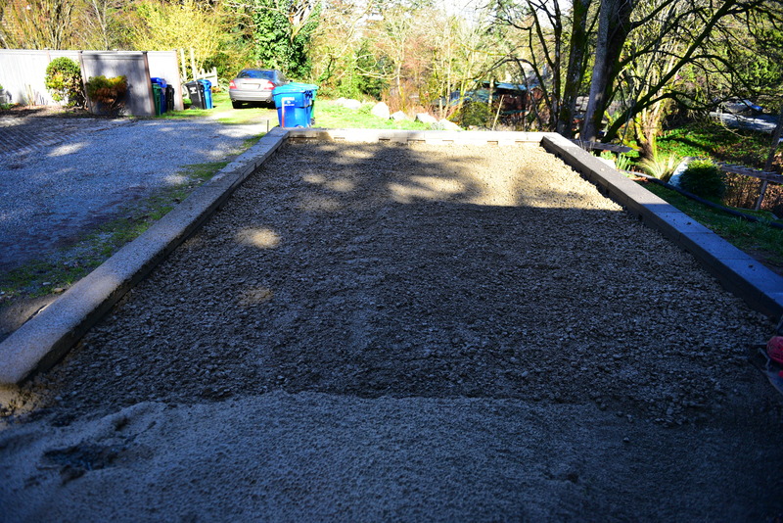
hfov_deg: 73.7
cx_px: 392
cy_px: 262
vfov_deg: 53.2
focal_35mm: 24
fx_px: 522
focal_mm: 24
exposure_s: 1/2500
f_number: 2.8
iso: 640
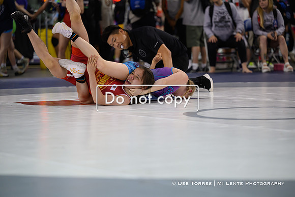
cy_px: 98
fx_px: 1024
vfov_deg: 11.0
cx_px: 148
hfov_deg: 16.4
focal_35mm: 125
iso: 1250
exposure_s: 1/800
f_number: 2.8
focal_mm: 125
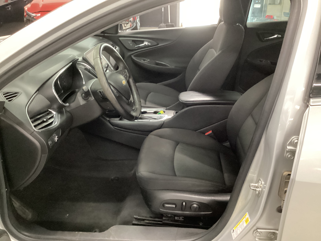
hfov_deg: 58.4
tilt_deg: -26.4
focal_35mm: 31
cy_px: 120
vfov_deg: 45.4
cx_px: 160
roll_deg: -0.2
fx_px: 287
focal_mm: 3.3
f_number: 2.4
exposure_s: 1/24
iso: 640
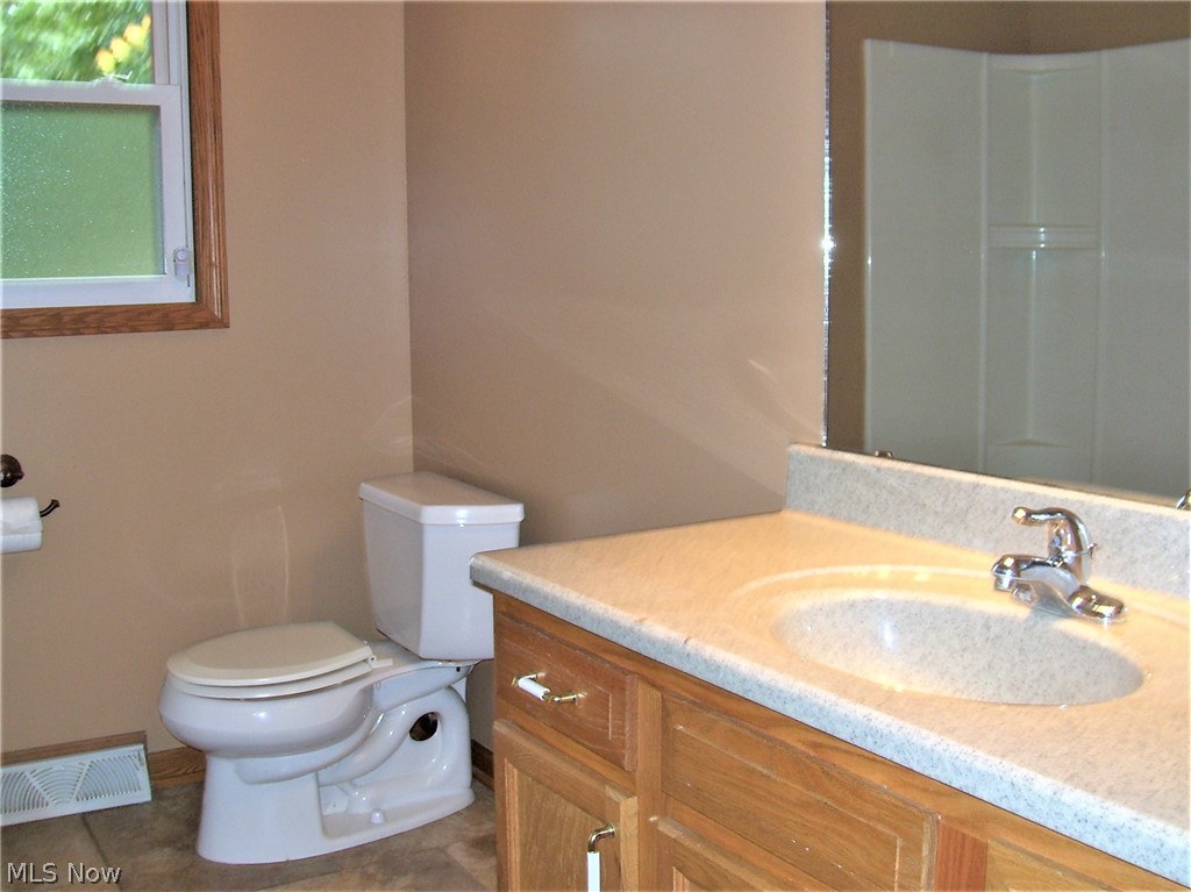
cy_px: 446
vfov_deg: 39.6
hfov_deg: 51.4
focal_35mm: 36
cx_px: 596
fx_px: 1238
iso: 80
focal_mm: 6
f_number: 2.7
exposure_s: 1/60
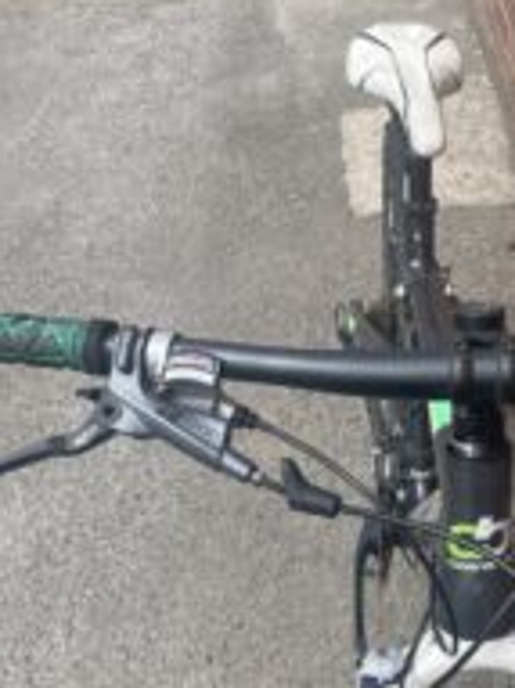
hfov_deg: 28.3
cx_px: 483
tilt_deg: -44.1
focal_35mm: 49
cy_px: 385
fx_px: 973
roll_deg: -0.4
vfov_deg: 38.9
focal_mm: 4.2
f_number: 1.6
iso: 32
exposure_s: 1/1247
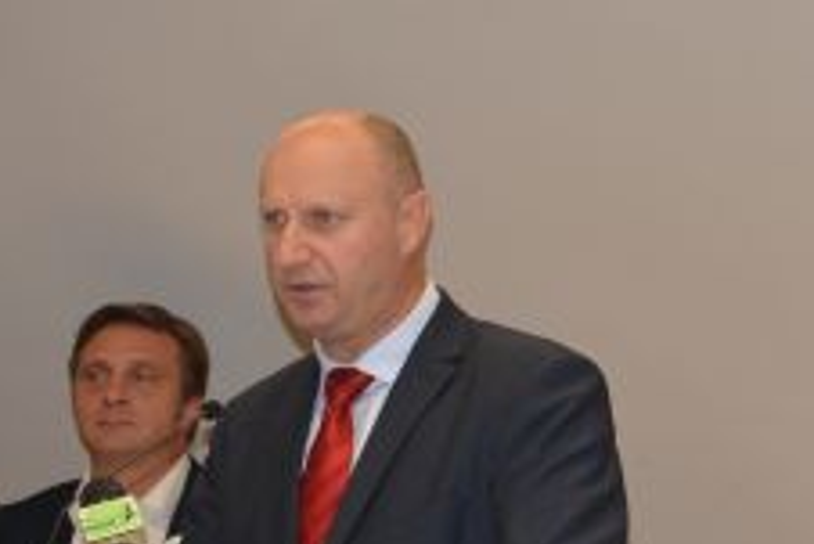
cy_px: 414
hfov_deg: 8.4
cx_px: 998
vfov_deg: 5.7
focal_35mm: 243
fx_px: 5498
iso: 500
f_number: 6.3
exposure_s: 1/60
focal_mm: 62
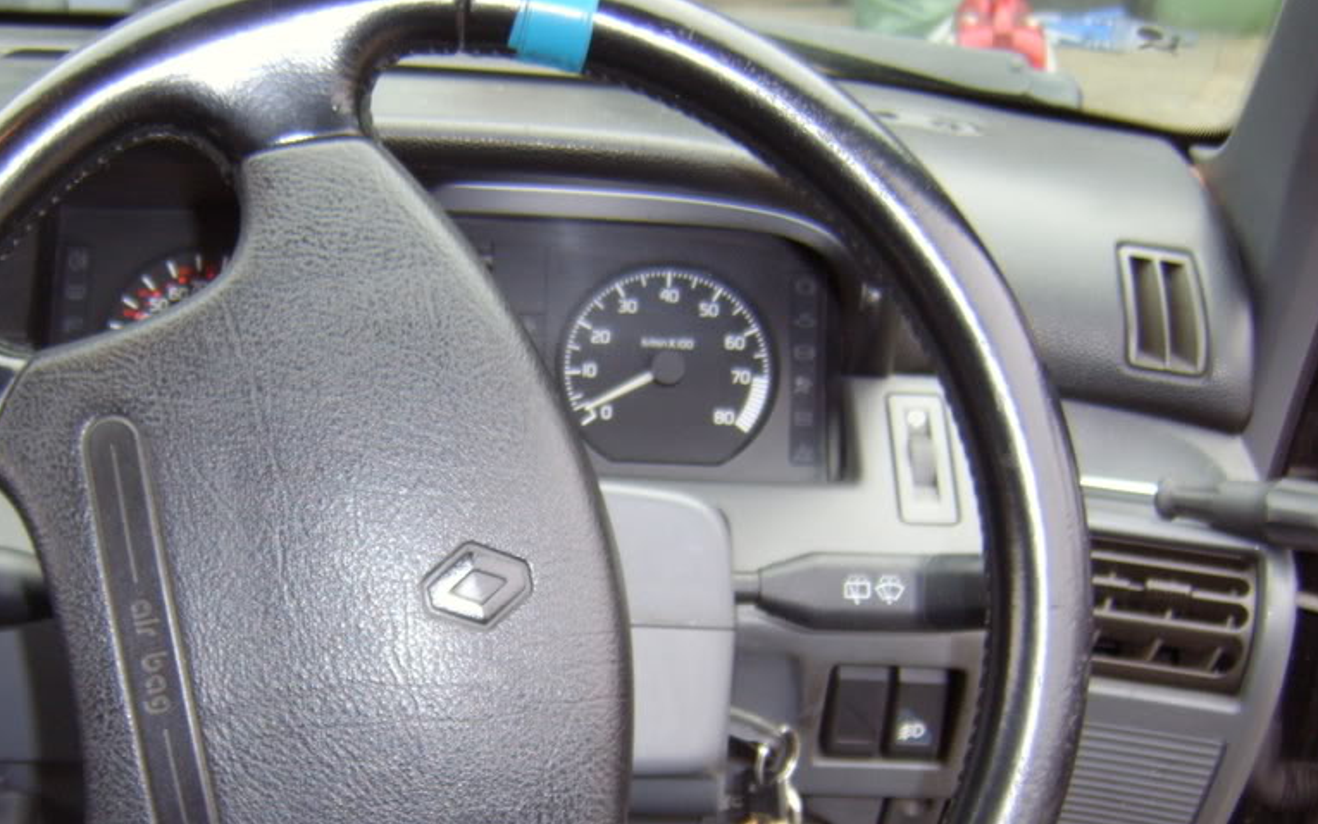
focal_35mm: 44
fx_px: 1580
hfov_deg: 44.7
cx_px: 455
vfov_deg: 28.9
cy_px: 591
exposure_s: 1/30
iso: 141
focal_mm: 8.1
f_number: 2.7
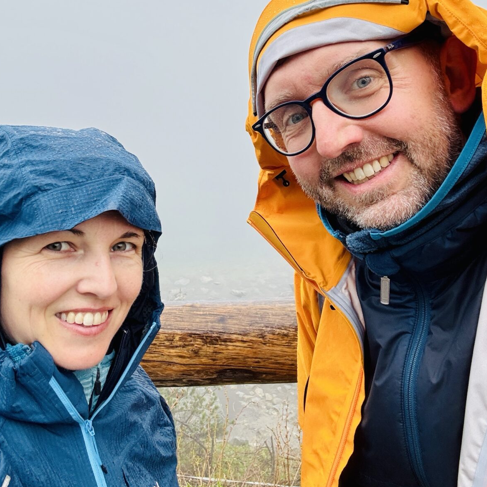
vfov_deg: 45.3
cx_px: 242
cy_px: 159
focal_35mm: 36
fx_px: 573
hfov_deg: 46.0
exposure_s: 1/121
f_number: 1.9
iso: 50
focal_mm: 2.69
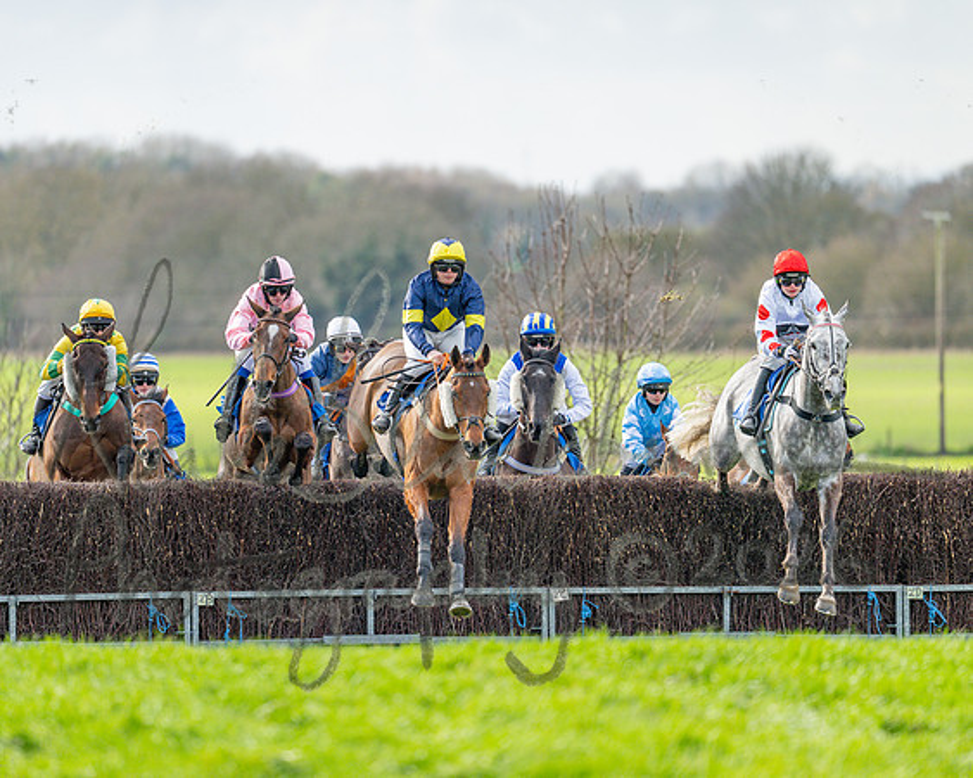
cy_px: 389
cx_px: 389
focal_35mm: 450
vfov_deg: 3.4
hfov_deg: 4.3
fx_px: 12968
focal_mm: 400
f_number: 4.5
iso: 500
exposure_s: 1/1600
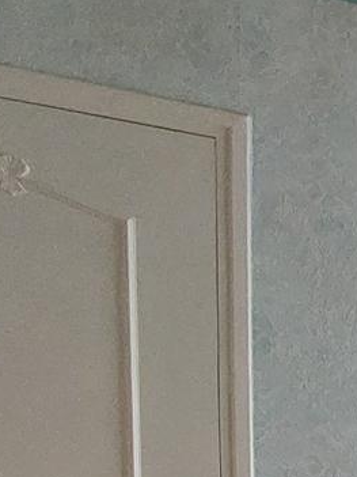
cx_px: 851
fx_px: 881
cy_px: 637
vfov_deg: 25.6
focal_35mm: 64
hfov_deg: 14.7
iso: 400
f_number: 2.2
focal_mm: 1.74
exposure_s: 1/25
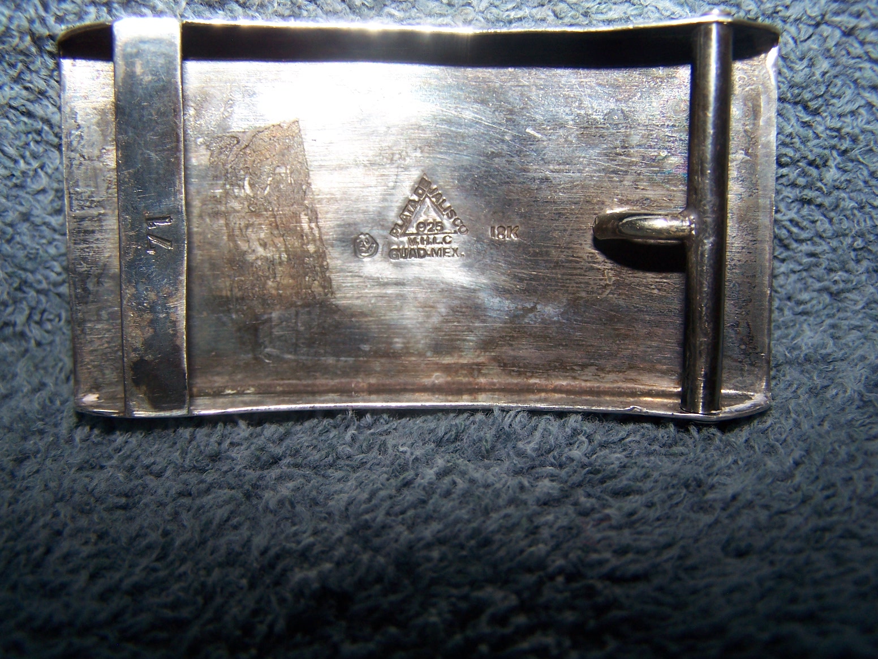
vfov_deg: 37.7
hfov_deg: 49.0
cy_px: 330
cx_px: 439
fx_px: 964
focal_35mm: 38
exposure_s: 1/60
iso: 80
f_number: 2.8
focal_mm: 6.3
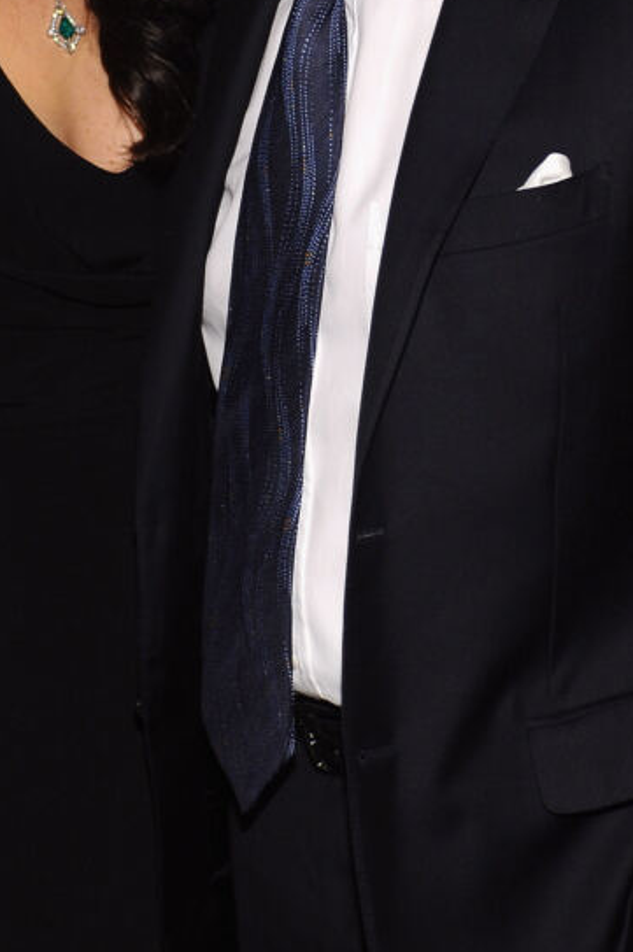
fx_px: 2801
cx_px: 261
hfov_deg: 12.9
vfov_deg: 19.2
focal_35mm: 106
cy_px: 310
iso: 1250
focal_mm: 48
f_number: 3.2
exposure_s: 1/100
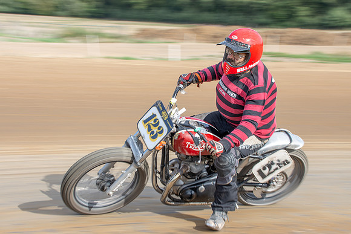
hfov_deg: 24.3
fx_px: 815
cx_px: 157
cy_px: 110
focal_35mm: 84
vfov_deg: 16.4
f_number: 8
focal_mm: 48
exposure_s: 1/100
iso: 100
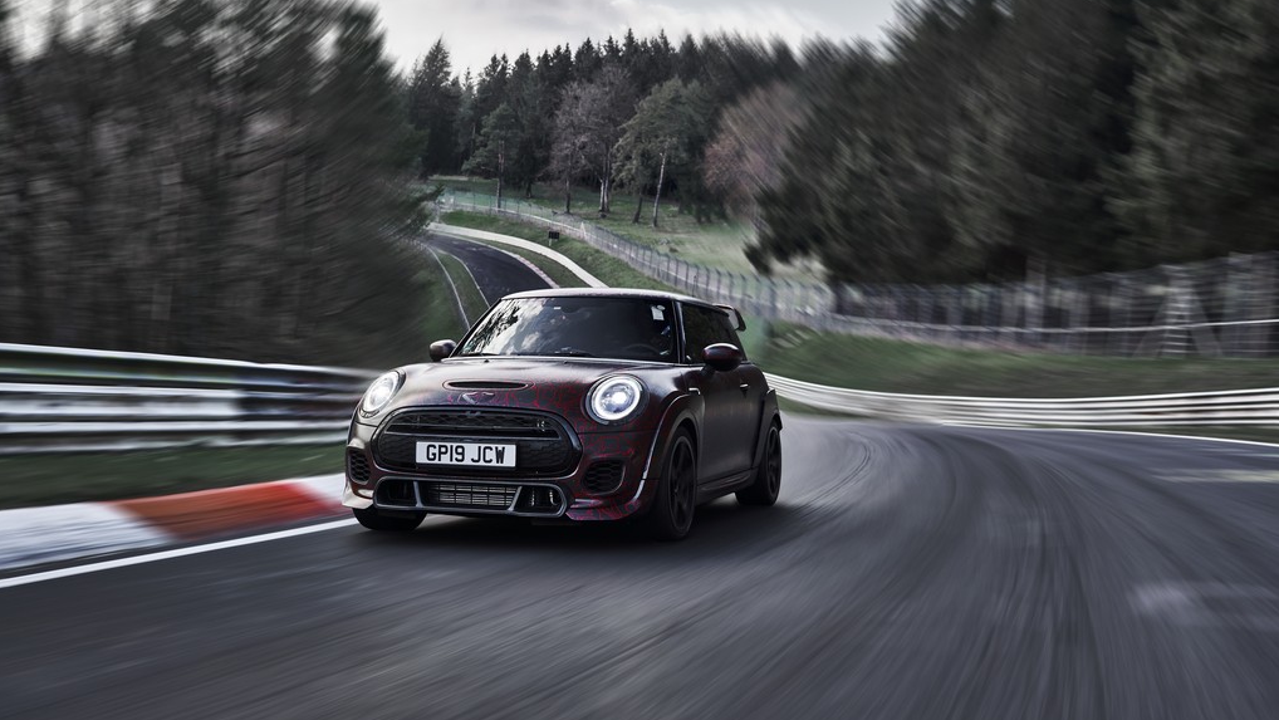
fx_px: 1323
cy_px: 363
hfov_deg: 51.6
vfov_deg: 30.4
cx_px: 640
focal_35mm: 39
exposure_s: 1/160
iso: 400
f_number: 4
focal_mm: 37
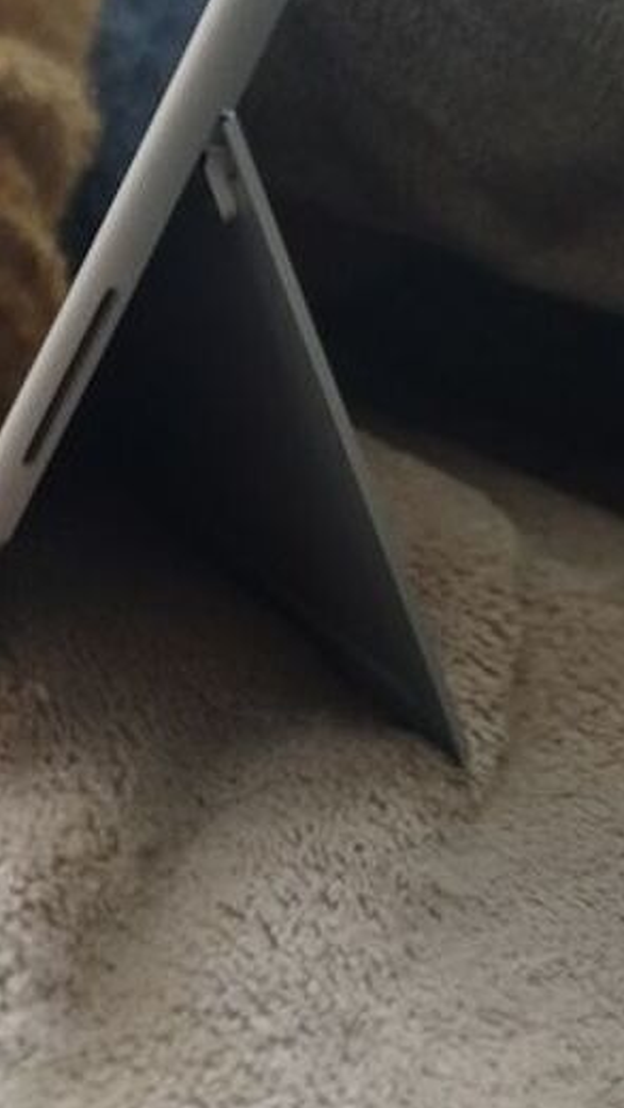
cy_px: 523
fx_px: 1968
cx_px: -334
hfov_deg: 16.3
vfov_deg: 31.4
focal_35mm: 67
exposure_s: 1/25
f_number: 1.7
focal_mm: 5.31
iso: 500
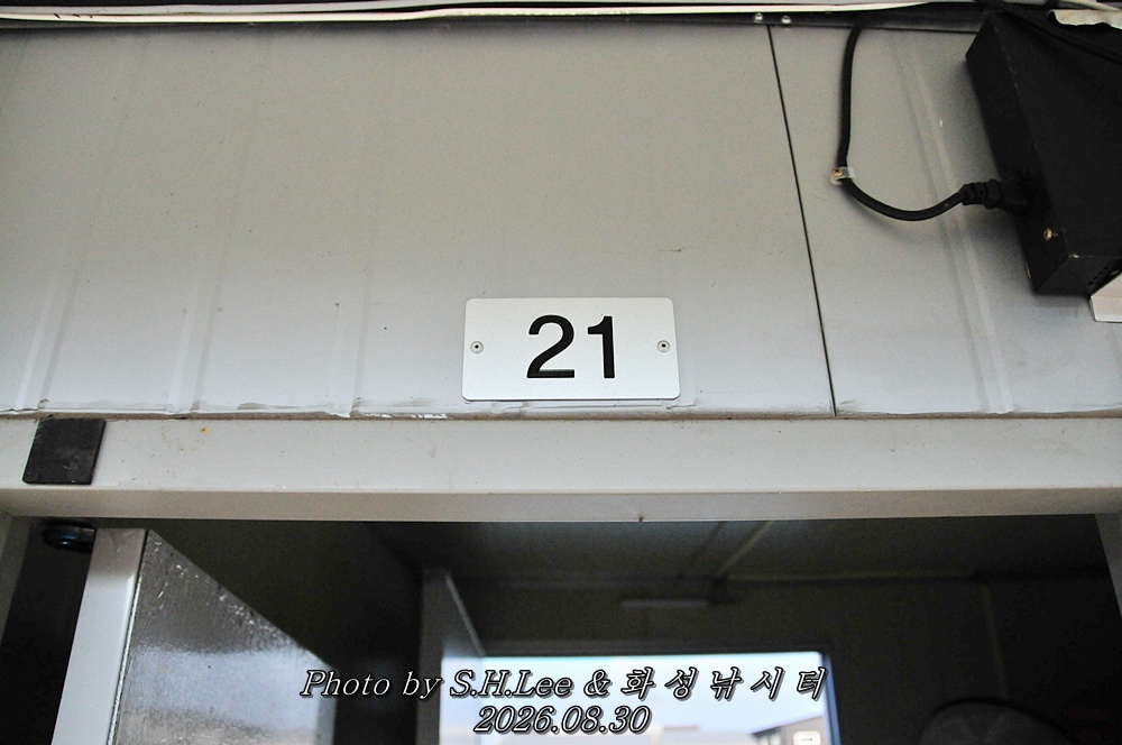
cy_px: 372
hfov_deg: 67.4
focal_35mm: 27
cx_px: 561
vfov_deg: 47.8
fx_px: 840
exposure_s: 1/6400
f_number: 3.5
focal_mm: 18
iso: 1600
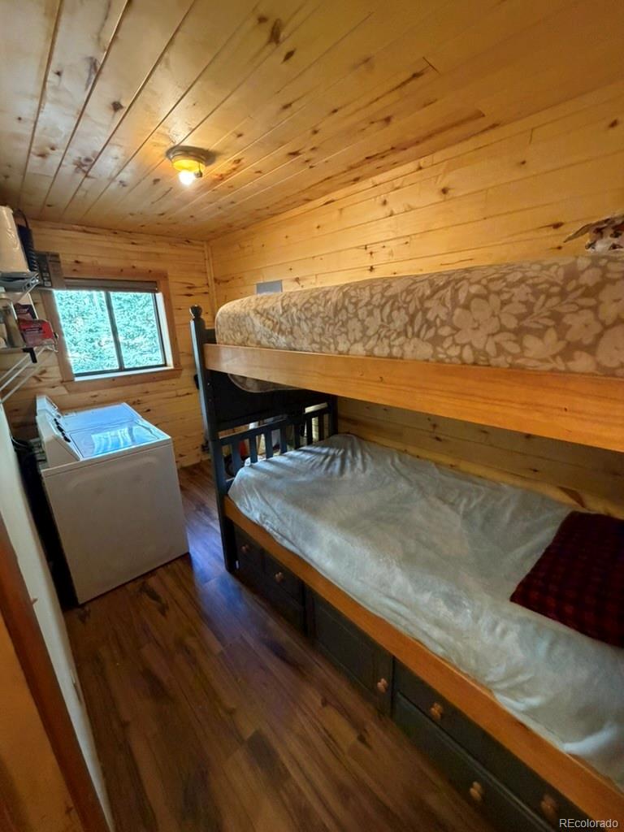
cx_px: 312
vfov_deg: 102.1
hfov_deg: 85.7
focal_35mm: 14
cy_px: 416
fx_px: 336
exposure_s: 1/60
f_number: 2.2
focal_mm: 2.22
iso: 500
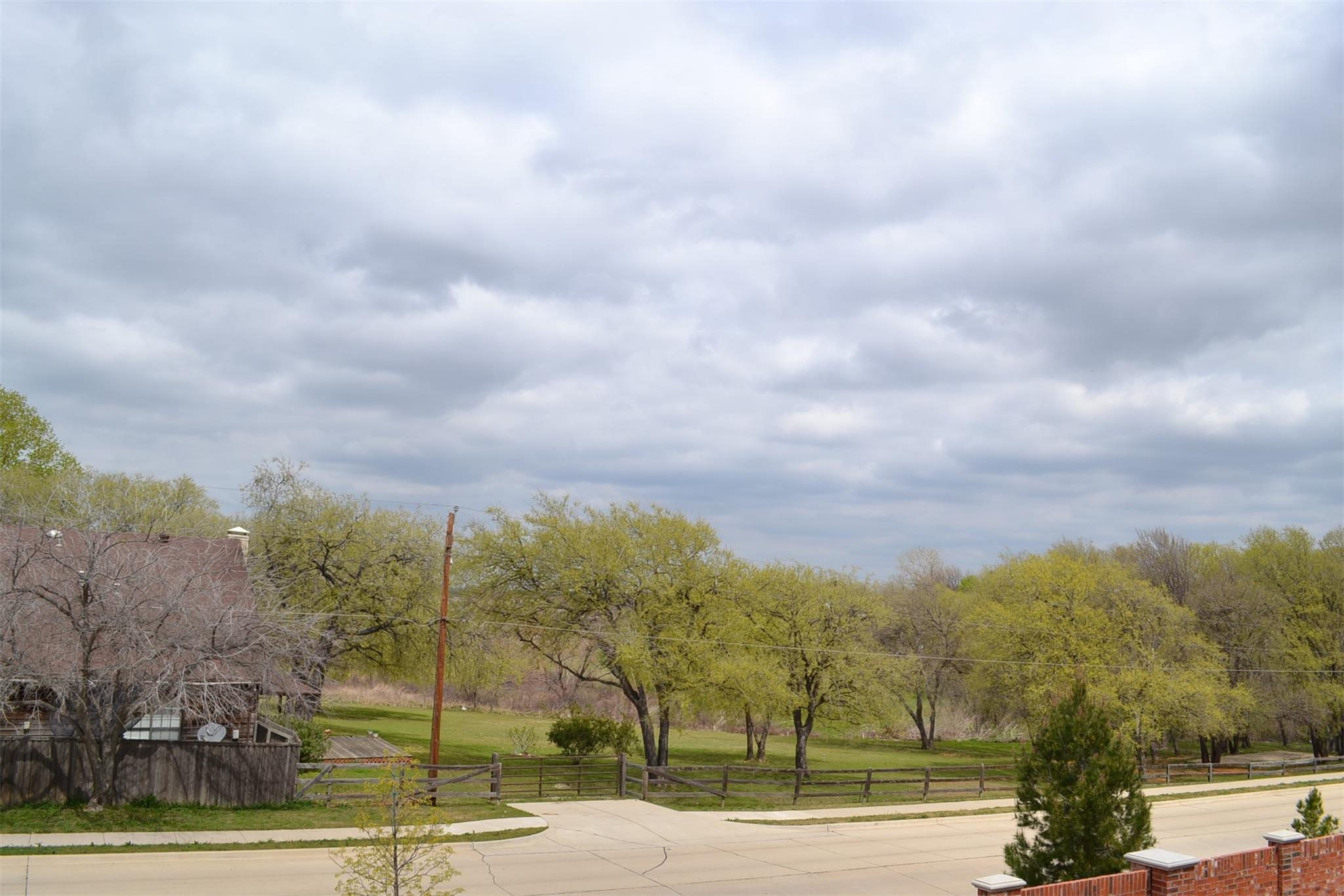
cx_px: 672
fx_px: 1008
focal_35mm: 27
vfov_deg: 47.9
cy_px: 448
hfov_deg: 67.4
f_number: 9
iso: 100
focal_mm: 18
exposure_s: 1/320
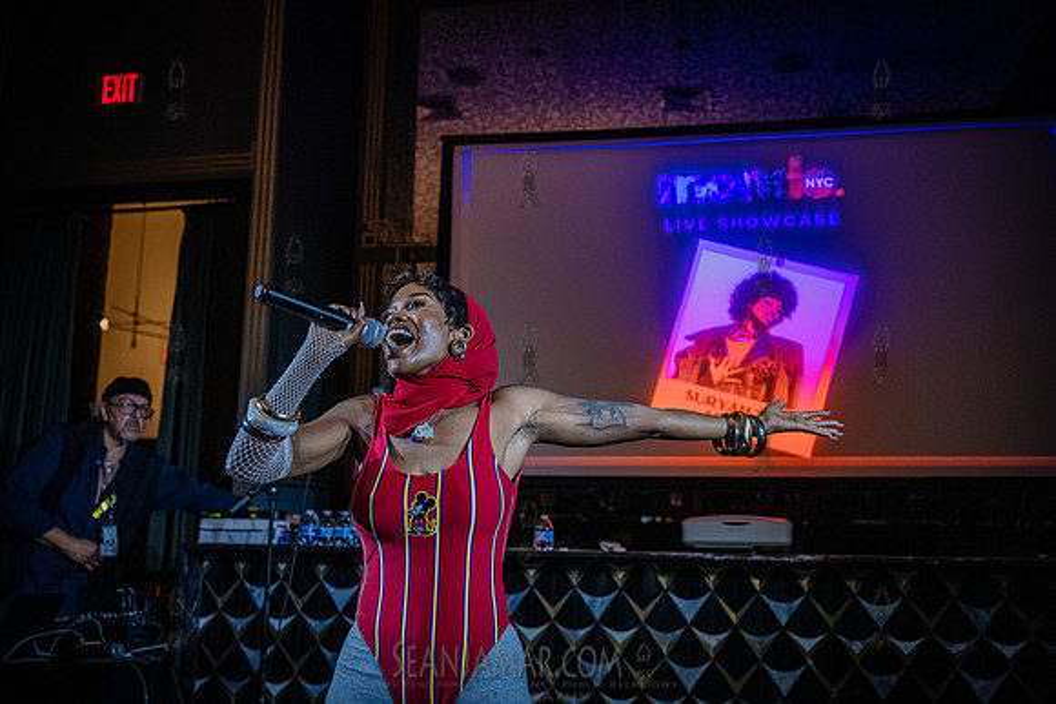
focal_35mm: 35
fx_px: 1027
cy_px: 352
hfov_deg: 54.4
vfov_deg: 37.9
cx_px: 528
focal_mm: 35
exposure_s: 1/800
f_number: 3.2
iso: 16000
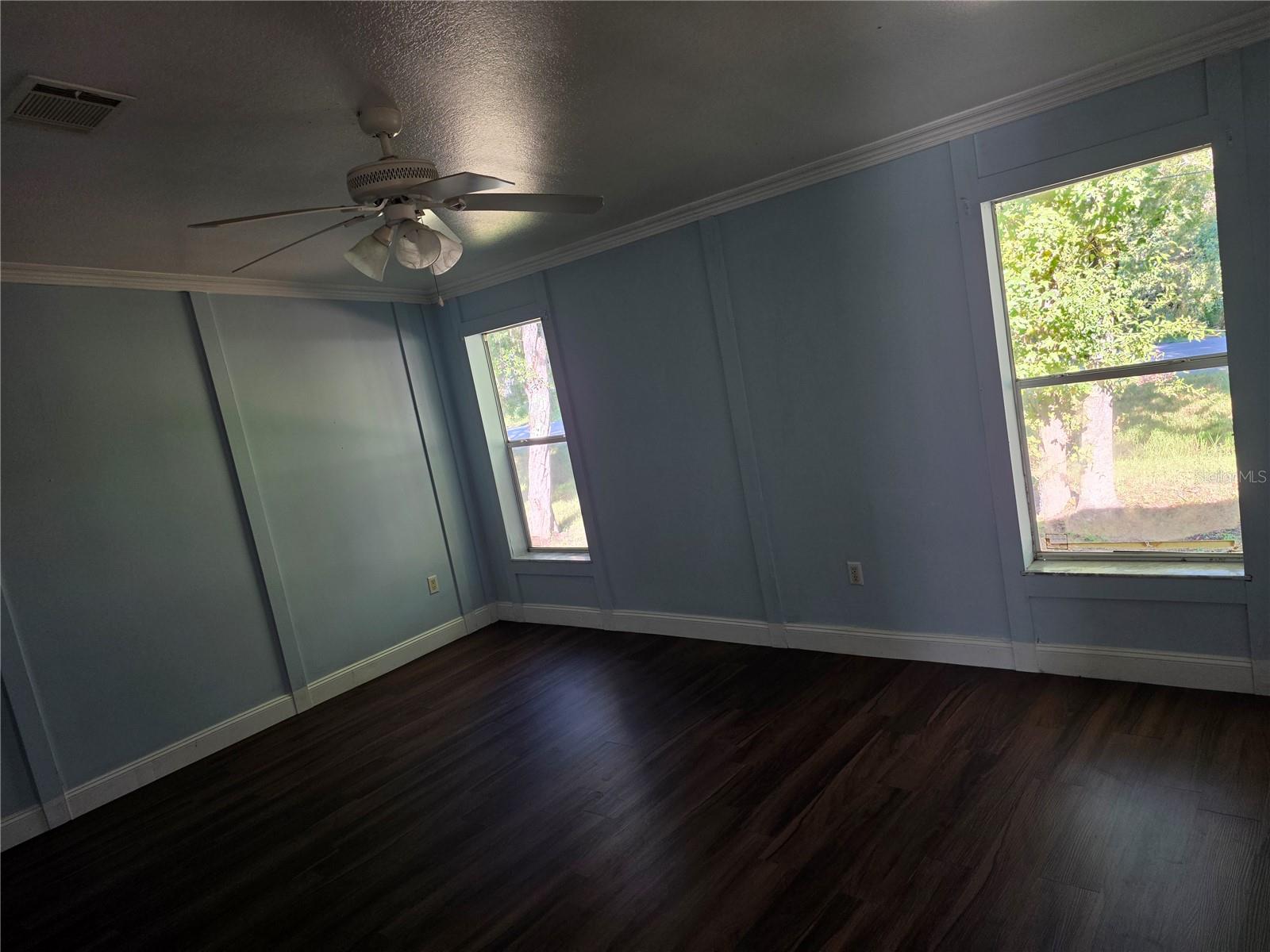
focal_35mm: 23
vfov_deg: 58.9
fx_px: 844
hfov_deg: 73.9
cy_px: 476
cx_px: 635
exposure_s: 1/180
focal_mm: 6.25
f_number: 1.7
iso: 100
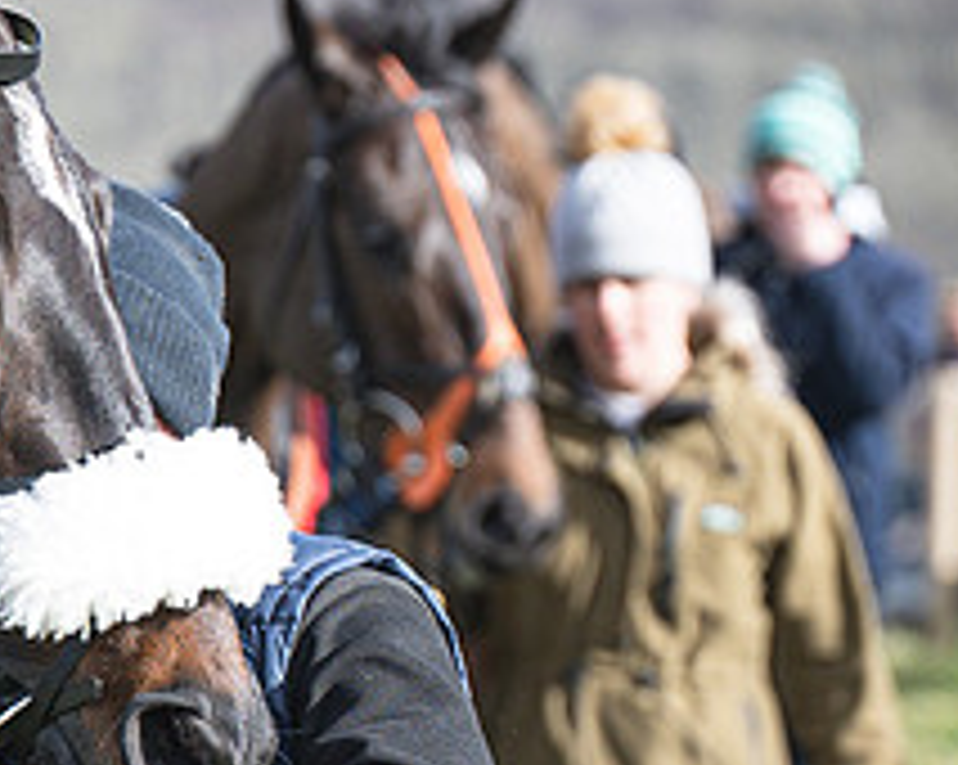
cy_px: 533
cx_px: 508
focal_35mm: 417
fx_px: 11812
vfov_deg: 3.7
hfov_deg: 4.6
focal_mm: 83
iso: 160
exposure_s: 1/1600
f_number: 2.8
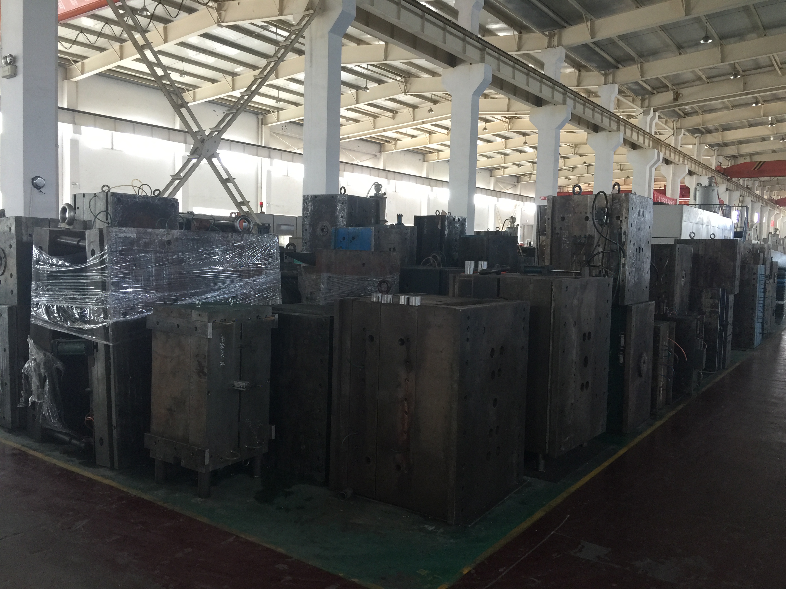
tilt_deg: -5.4
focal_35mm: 29
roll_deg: -2.0
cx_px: 393
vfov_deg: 48.2
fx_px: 658
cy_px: 294
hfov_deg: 61.7
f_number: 2.2
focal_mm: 4.15
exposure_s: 1/17
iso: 64
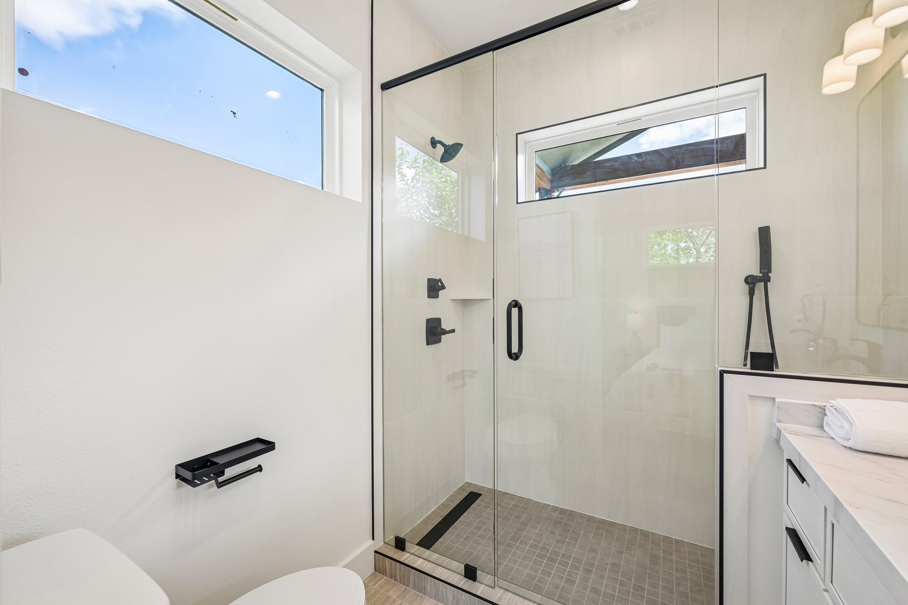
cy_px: 302
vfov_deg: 77.3
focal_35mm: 15
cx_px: 454
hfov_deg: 100.4
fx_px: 378
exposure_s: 1/45
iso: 100
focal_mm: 15
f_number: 6.7
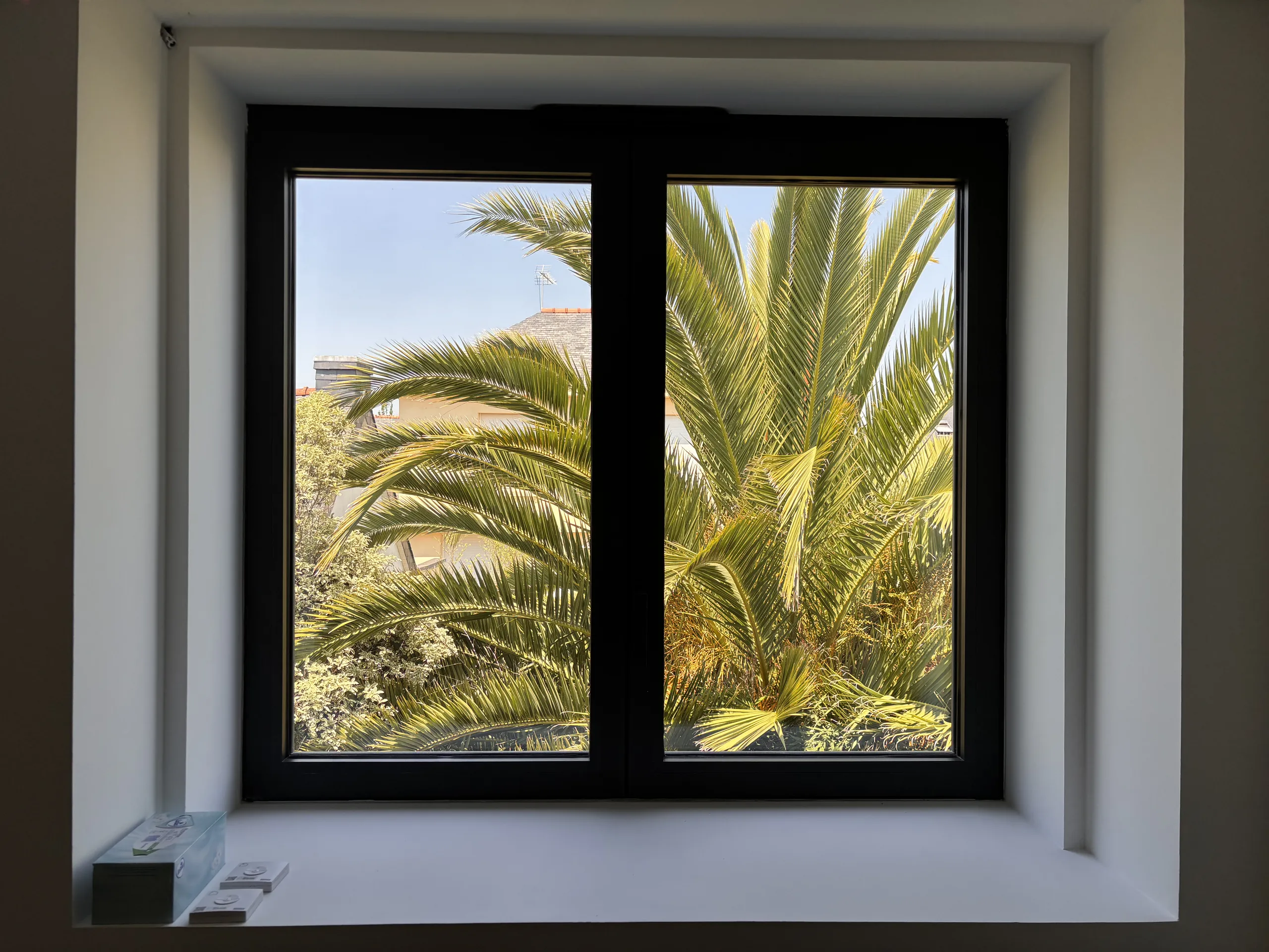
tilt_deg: -0.9
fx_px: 953
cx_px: 634
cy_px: 476
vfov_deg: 53.1
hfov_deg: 67.3
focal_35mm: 26
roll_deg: -0.3
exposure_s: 1/531
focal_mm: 5.96
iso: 50
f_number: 1.6
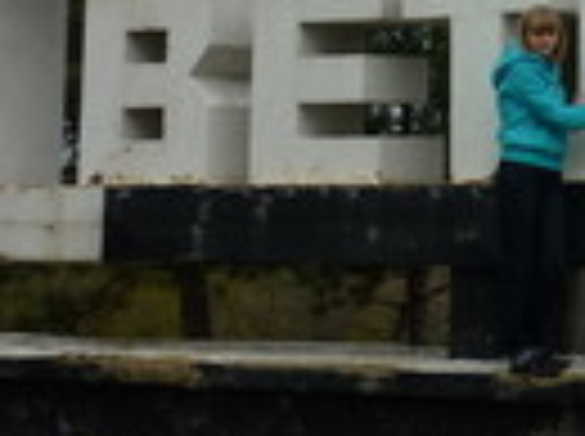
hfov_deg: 14.2
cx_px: 963
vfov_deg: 11.2
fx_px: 2142
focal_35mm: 127
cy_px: -209
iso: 80
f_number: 2.8
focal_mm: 5.5
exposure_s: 1/640
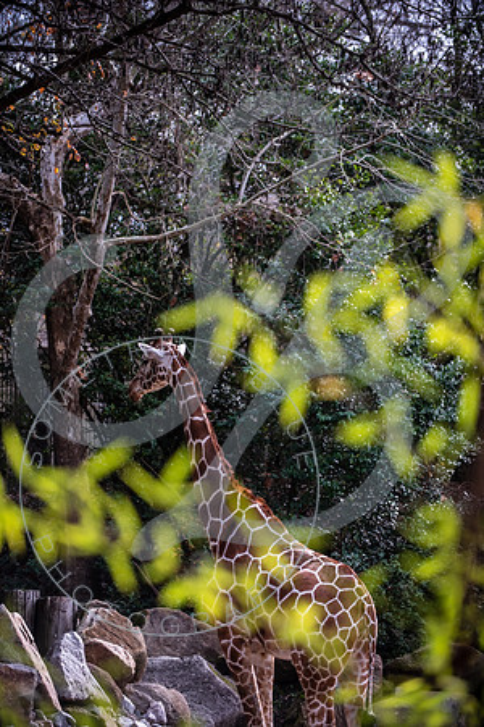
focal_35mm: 135
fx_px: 2722
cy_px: 364
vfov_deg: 15.2
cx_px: 242
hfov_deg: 10.2
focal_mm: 135
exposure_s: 1/1600
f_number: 2.8
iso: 200
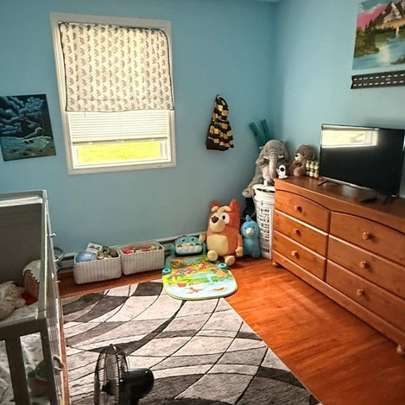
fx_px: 357
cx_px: 196
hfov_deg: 59.1
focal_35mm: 27
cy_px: 200
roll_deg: -0.1
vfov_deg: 59.1
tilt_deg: -13.6
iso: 1000
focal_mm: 2.22
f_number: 2.2
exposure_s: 1/60
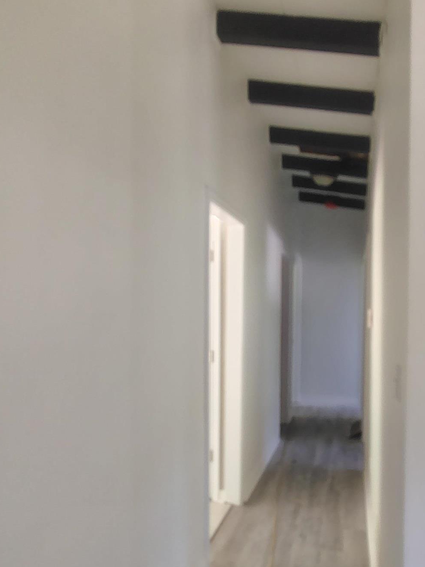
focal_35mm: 28
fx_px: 459
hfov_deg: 49.1
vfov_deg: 63.2
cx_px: 271
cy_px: 323
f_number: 2.2
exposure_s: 1/24
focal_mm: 2.13
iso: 446
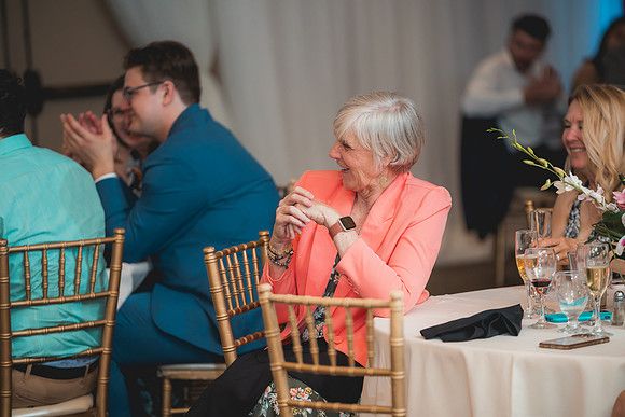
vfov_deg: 8.2
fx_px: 2917
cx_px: 312
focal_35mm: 168
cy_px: 208
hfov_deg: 12.2
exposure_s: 1/250
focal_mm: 168
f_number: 2.8
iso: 1000
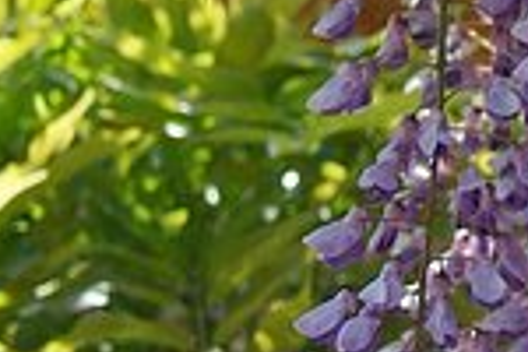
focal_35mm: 328
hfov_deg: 5.9
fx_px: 4810
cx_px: 1426
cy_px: 407
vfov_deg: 4.2
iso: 200
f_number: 4
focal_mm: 32
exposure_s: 1/350
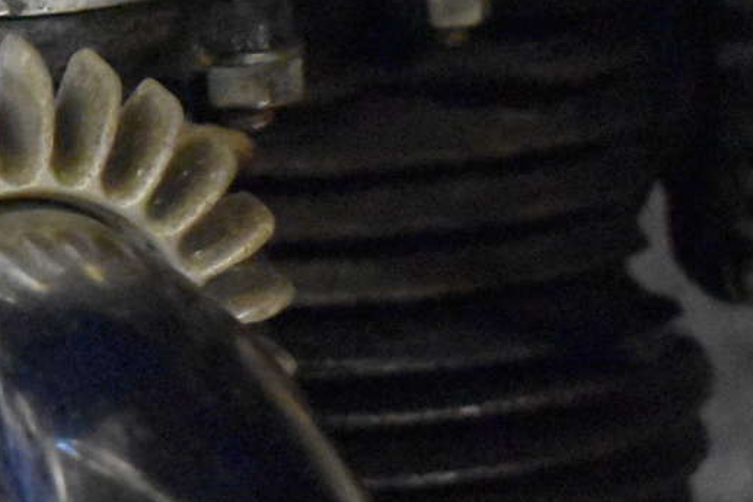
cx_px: -214
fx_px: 4854
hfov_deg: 8.7
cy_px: 290
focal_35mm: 232
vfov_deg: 5.9
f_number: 4.8
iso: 12800
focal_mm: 40
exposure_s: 1/80
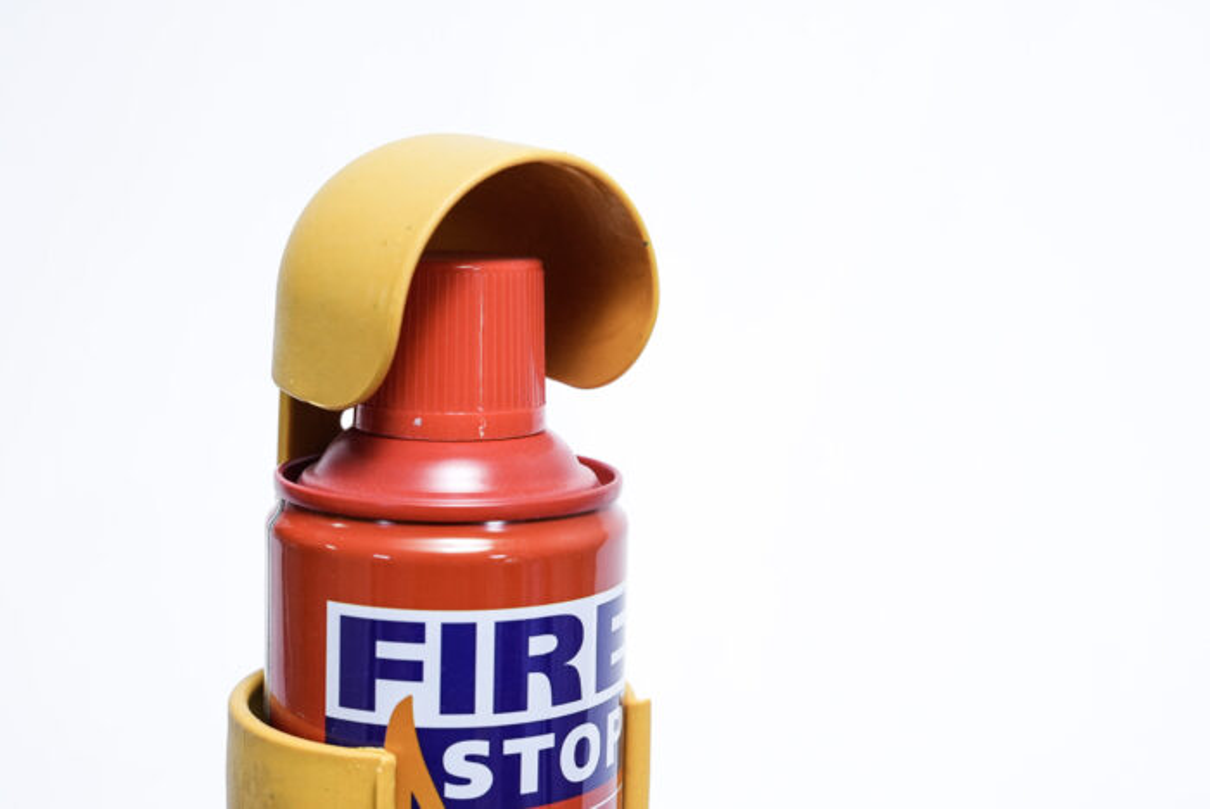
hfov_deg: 32.9
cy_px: 404
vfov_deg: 22.3
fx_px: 2052
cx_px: 605
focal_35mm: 61
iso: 3200
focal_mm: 61
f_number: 8
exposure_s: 1/250
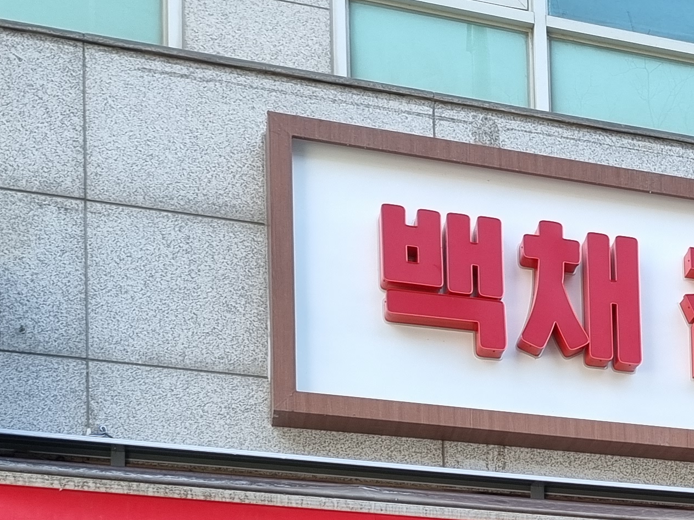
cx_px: 883
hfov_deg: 21.5
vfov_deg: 16.0
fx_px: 1664
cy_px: 820
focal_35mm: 83
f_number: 1.8
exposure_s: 1/153
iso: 50
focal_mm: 5.4
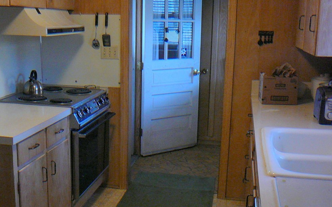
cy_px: 147
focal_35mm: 46
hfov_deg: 43.4
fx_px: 416
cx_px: 144
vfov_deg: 27.7
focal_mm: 5.2
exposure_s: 1/8
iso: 200
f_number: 2.8
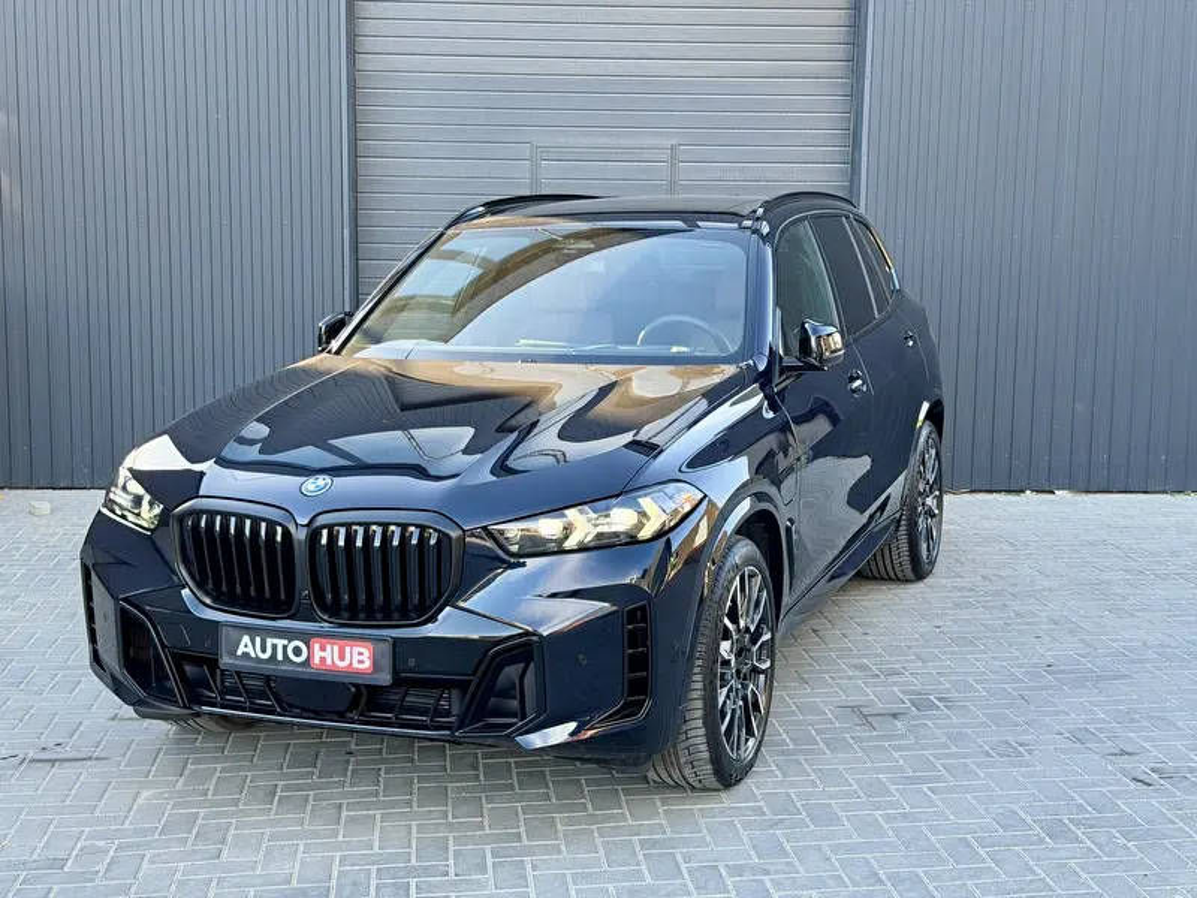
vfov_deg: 30.3
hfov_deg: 39.7
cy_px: 449
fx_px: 1660
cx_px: 598
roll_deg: -0.1
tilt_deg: -7.8
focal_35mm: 48
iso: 64
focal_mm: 6.76
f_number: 1.78
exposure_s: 1/178
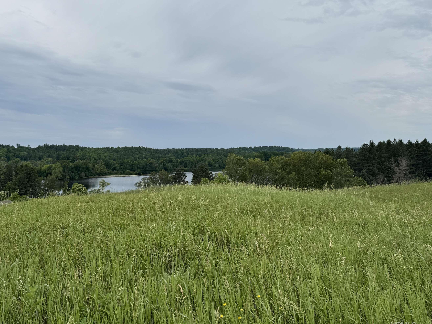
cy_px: 145
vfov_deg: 49.7
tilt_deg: +1.2
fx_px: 349
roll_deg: +0.3
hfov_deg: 63.1
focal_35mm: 28
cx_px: 184
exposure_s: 1/6410
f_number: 1.78
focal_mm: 6.76
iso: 80
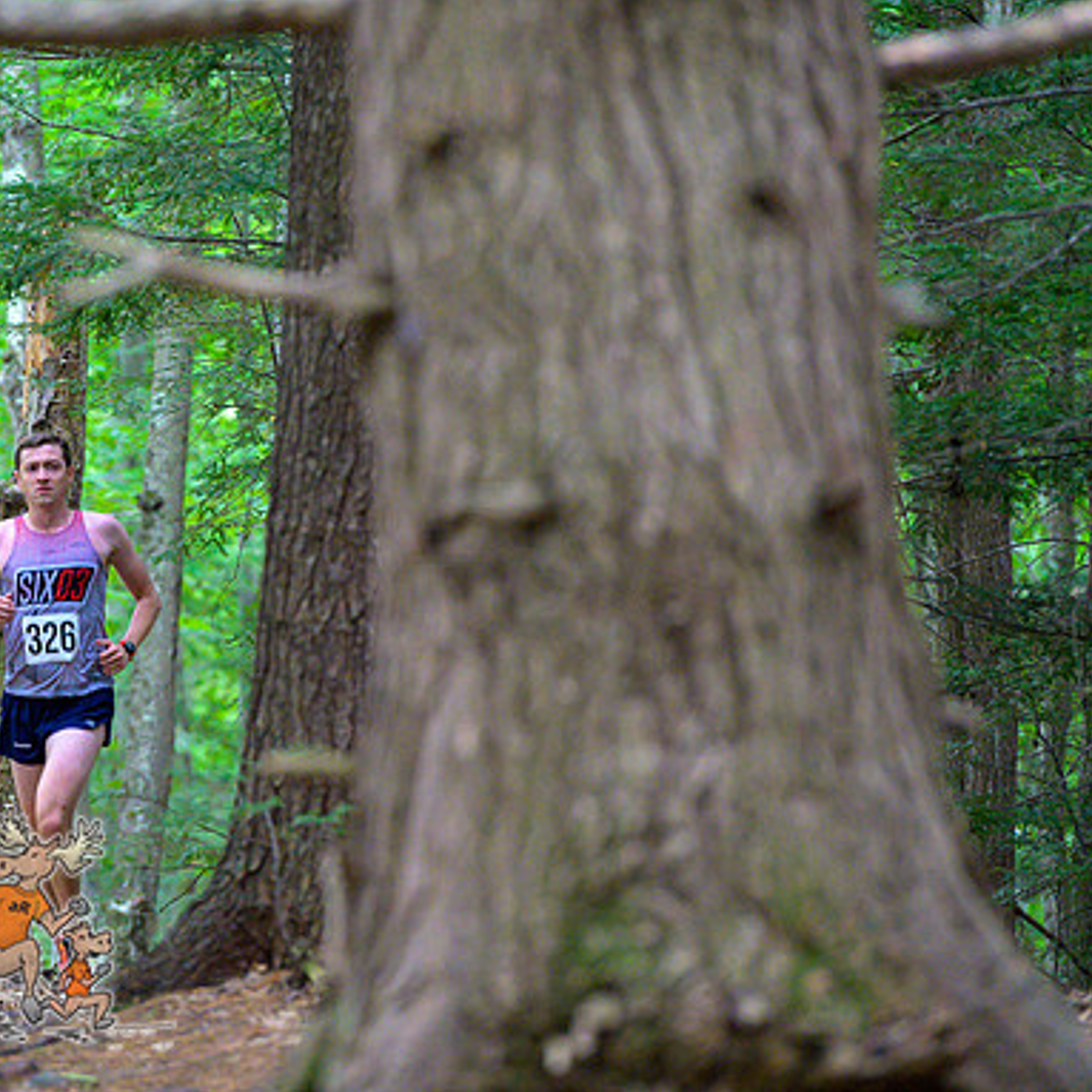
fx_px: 9172
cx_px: 291
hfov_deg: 6.8
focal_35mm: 257
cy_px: 547
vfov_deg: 6.8
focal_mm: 200
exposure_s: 1/200
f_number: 4
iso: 8000
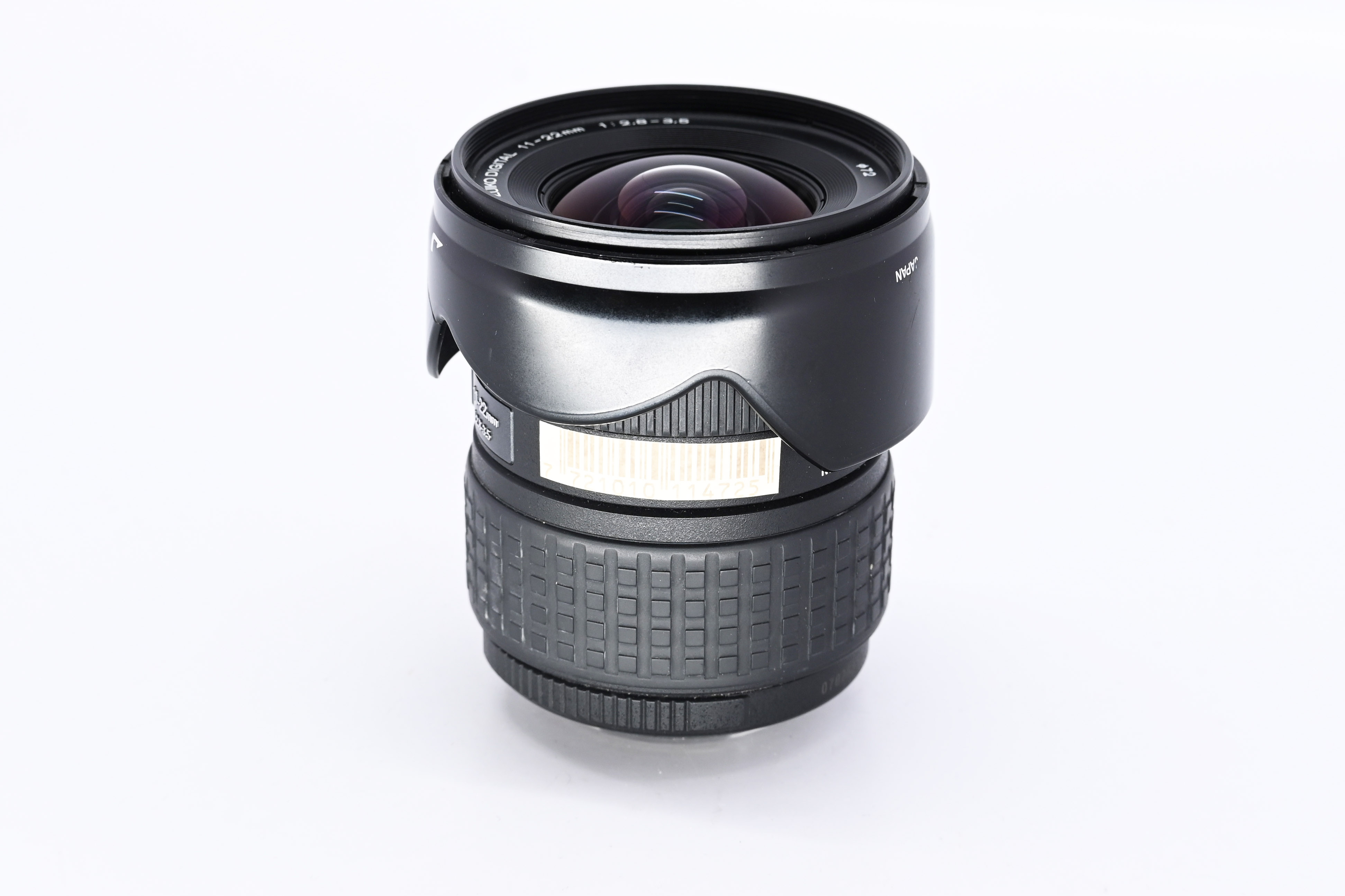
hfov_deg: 25.4
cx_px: 673
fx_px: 2989
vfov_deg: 17.1
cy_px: 444
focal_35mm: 80
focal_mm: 53
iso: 500
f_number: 9
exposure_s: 1/160
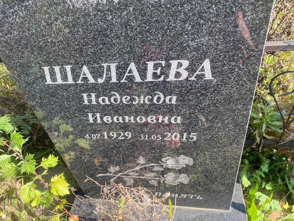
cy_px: 110
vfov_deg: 53.1
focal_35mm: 26
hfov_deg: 67.3
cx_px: 147
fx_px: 221
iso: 32
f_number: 1.8
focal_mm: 4.25
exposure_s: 1/312
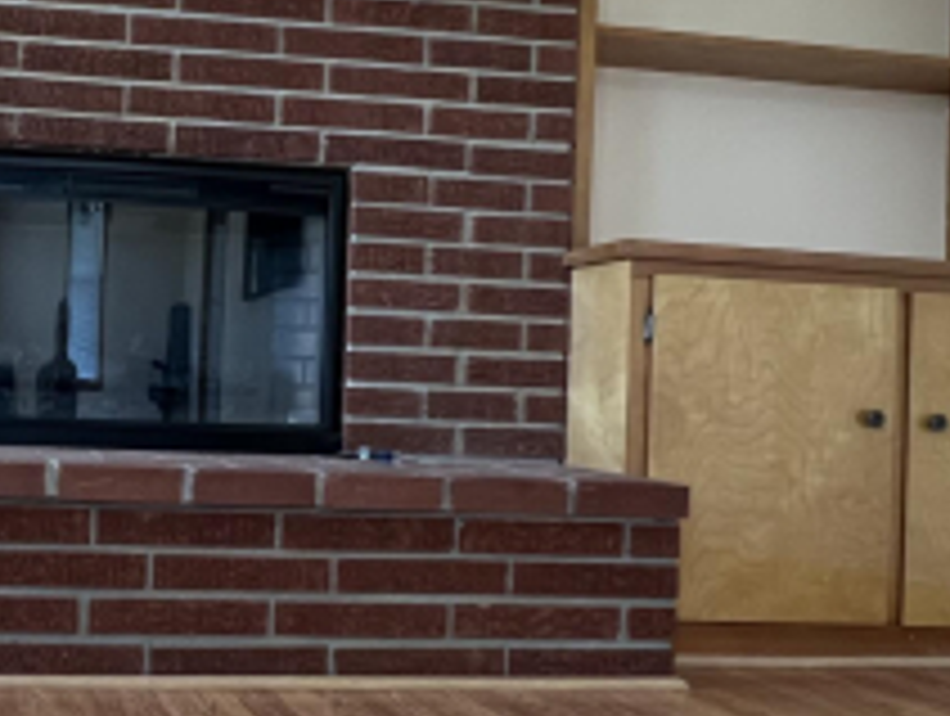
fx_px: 1127
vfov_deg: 35.2
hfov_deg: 42.4
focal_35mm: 41
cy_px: 360
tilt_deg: +0.6
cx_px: 119
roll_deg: -1.7
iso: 500
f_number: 1.8
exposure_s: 1/60
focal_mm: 1.57
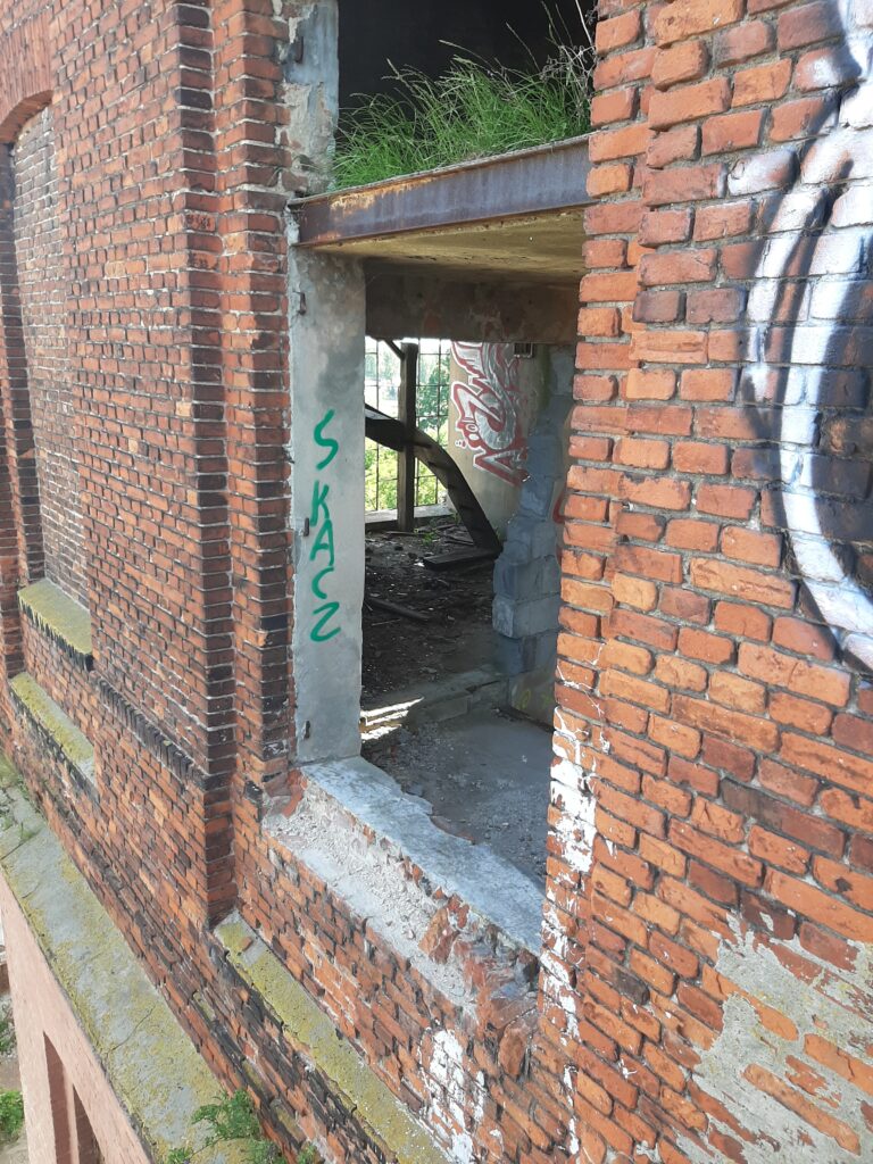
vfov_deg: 67.3
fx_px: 874
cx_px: 436
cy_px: 582
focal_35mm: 26
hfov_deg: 53.1
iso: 40
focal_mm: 3.93
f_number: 1.7
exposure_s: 1/180
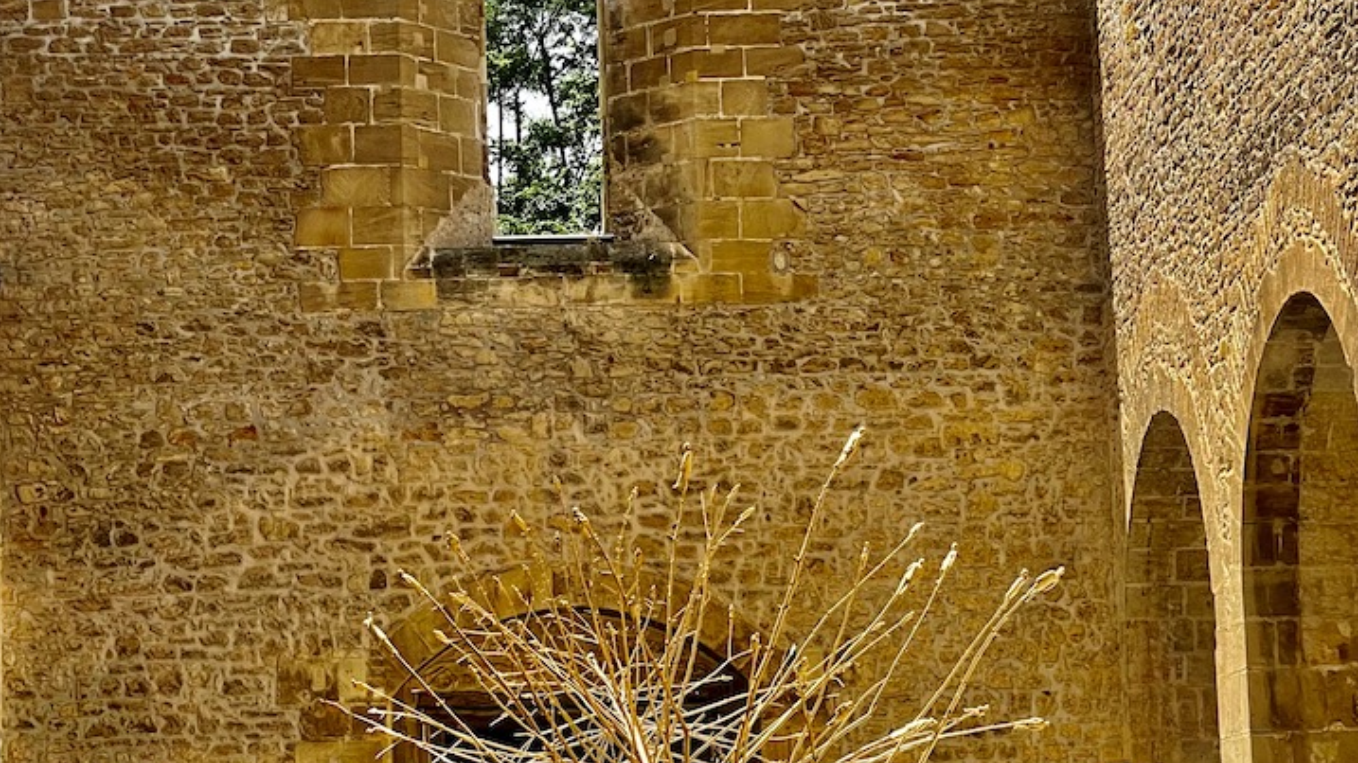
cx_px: 600
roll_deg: -0.2
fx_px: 3780
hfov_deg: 20.4
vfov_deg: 11.5
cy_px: 506
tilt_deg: +7.4
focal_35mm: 105
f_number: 2.2
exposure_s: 1/1143
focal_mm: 7.5
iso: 20
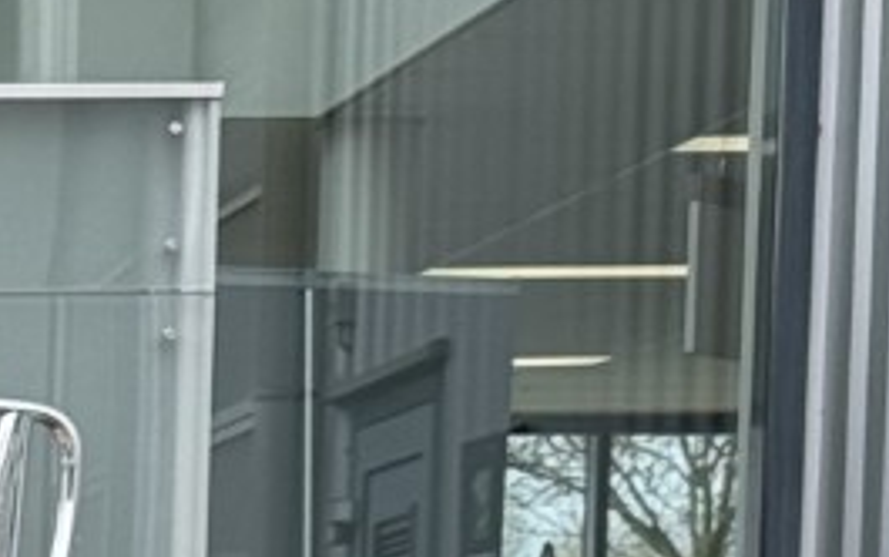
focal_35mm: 276
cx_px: -1161
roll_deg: +0.4
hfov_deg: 7.2
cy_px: 1574
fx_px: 6691
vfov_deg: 4.6
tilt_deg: -5.4
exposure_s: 1/1242
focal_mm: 6.76
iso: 64
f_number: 1.78
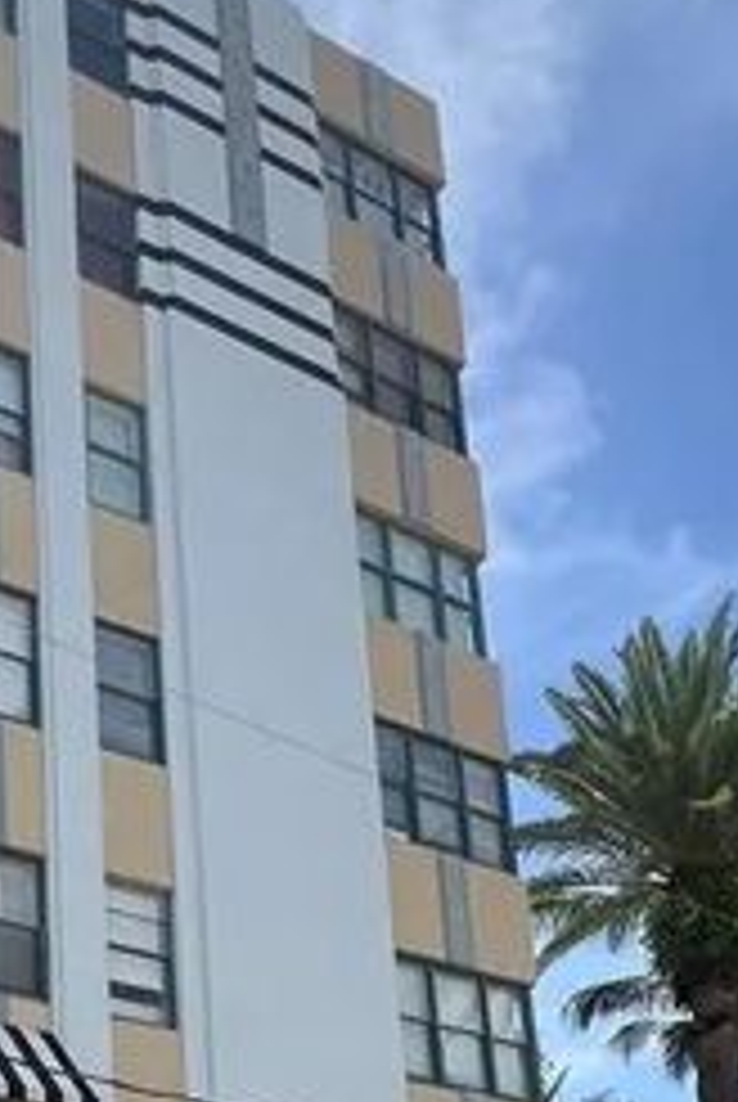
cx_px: 32
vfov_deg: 34.0
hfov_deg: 27.4
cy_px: 1311
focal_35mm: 47
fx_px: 1441
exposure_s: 1/1143
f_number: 1.8
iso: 32
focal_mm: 1.57
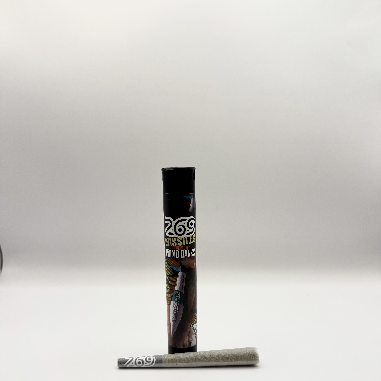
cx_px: 191
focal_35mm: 31
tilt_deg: -9.5
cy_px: 237
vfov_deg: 52.0
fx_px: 386
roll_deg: -0.1
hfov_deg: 52.5
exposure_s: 1/489
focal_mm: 5.96
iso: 50
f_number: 1.6
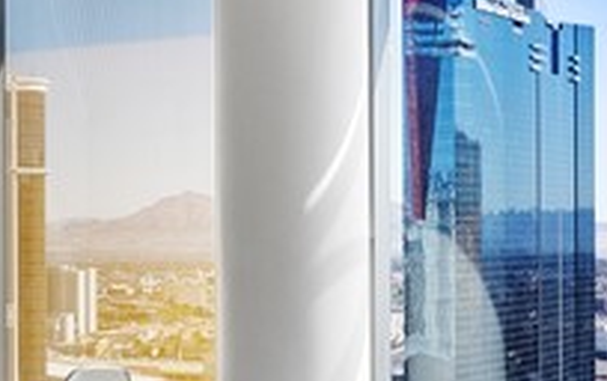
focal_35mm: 92
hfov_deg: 21.8
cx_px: 16
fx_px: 1524
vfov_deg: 14.2
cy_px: 196
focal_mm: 17
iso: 320
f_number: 7.1
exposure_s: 1/50
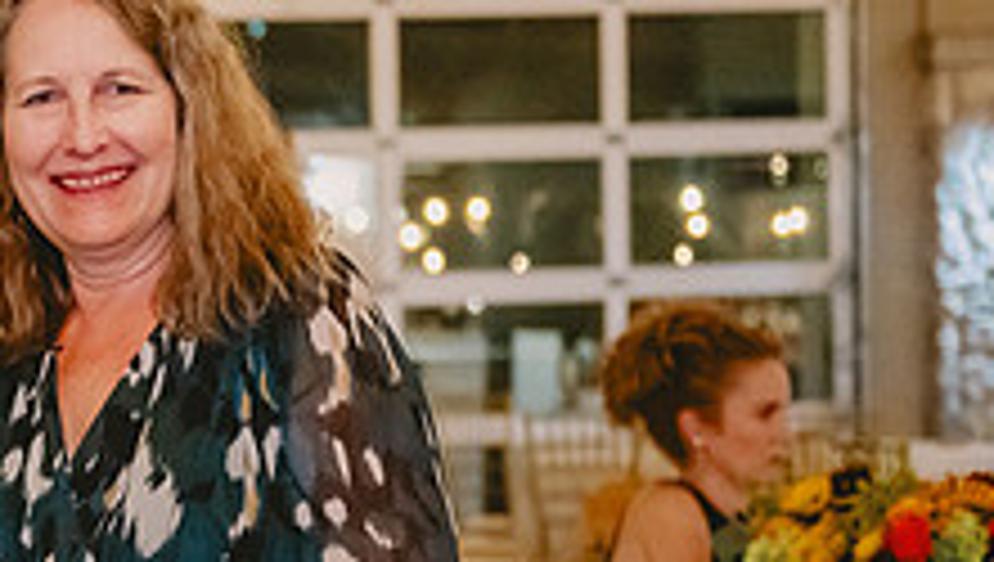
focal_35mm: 148
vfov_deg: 8.2
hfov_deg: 13.9
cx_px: -347
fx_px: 3906
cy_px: 521
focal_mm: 47
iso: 5000
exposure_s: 1/125
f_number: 2.8
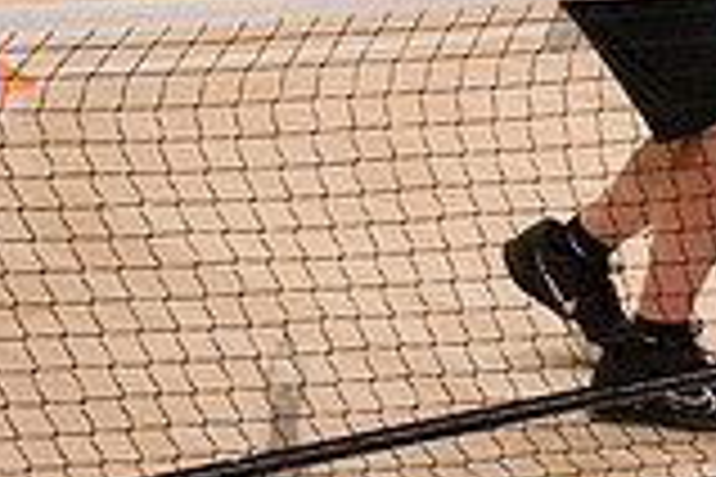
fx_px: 4276
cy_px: -245
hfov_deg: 9.3
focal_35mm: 215
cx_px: 1153
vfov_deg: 6.3
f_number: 4
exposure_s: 1/500
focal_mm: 58
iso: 5000
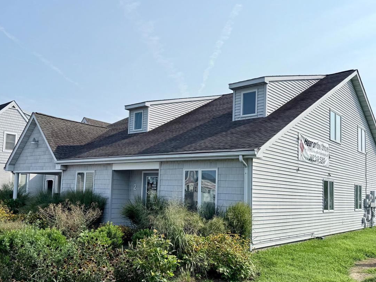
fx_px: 348
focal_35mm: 32
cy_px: 158
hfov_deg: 56.6
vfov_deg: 44.1
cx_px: 164
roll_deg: -2.7
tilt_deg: +5.0
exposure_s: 1/8130
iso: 80
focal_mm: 6.76
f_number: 1.78
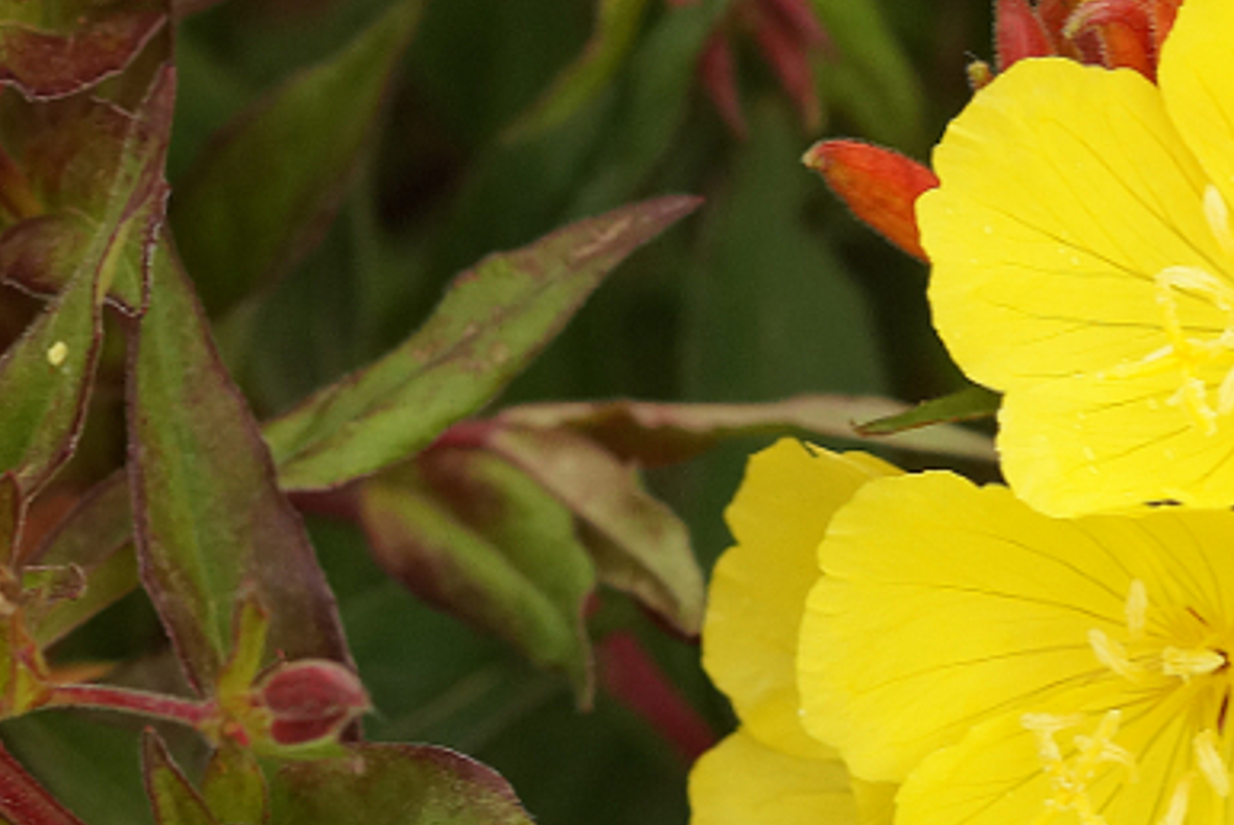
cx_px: 1269
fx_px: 15985
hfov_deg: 4.4
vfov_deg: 3.0
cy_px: 473
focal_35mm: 466
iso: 500
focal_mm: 100
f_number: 5.6
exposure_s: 1/160
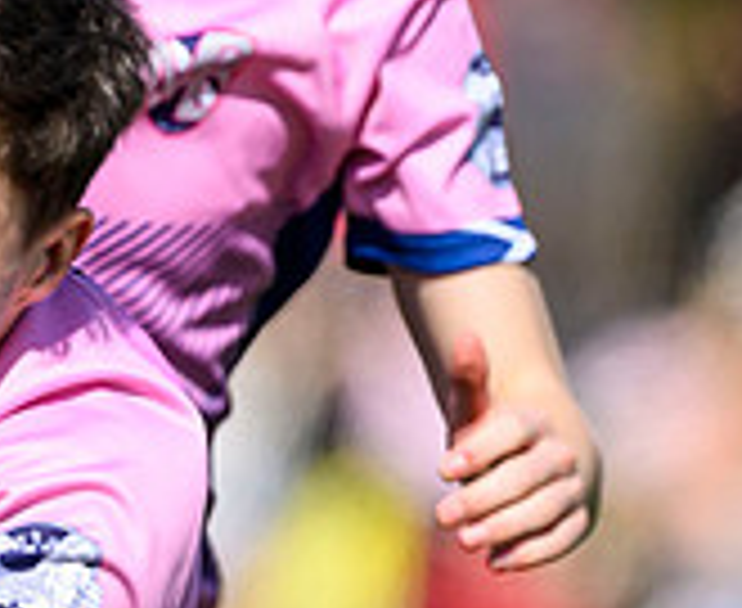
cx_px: -1253
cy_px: 360
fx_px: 50450
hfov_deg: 0.8
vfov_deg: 0.7
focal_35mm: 2277
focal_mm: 400
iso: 200
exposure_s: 1/2500
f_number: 4
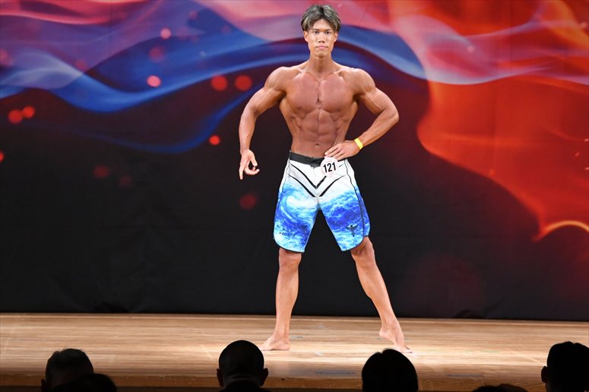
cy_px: 196
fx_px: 3925
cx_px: 294
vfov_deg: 5.7
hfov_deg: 8.6
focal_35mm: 240
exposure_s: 1/400
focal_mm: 160
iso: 3200
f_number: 5.6
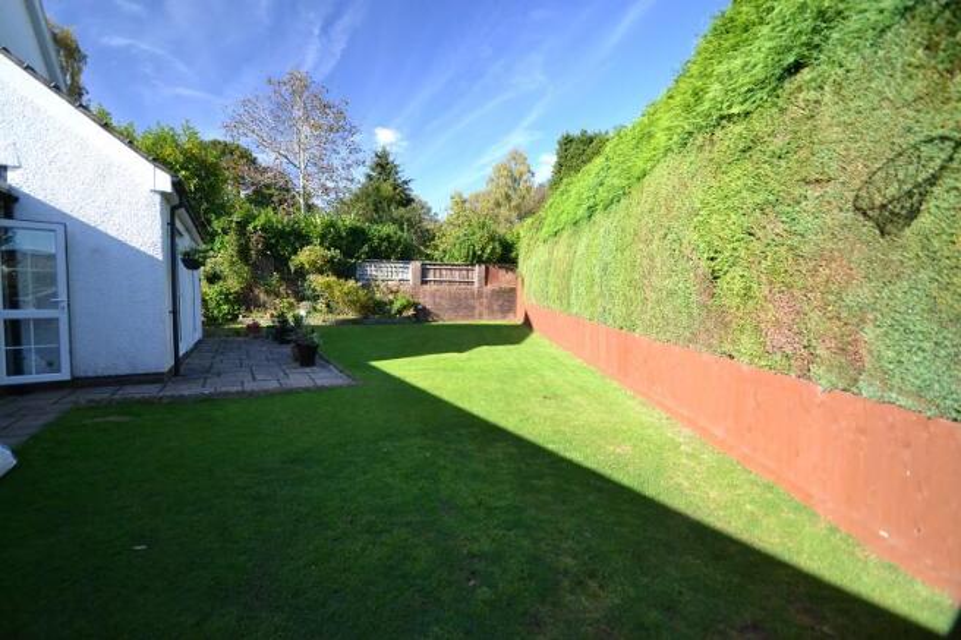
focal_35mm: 15
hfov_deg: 100.4
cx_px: 480
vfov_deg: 77.3
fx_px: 400
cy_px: 320
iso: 800
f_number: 3.5
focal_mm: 10
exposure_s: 1/500
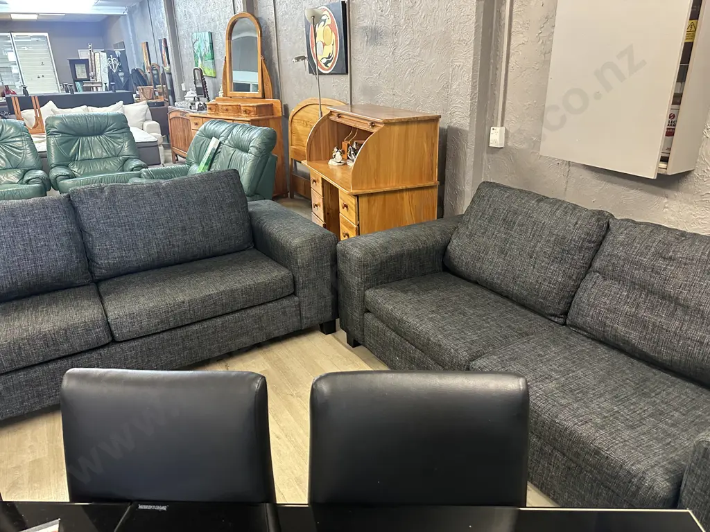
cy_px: 266
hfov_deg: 71.6
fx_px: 492
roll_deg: +1.2
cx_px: 355
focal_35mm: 24
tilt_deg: -19.4
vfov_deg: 56.8
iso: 500
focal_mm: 6.86
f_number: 1.78
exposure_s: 1/50
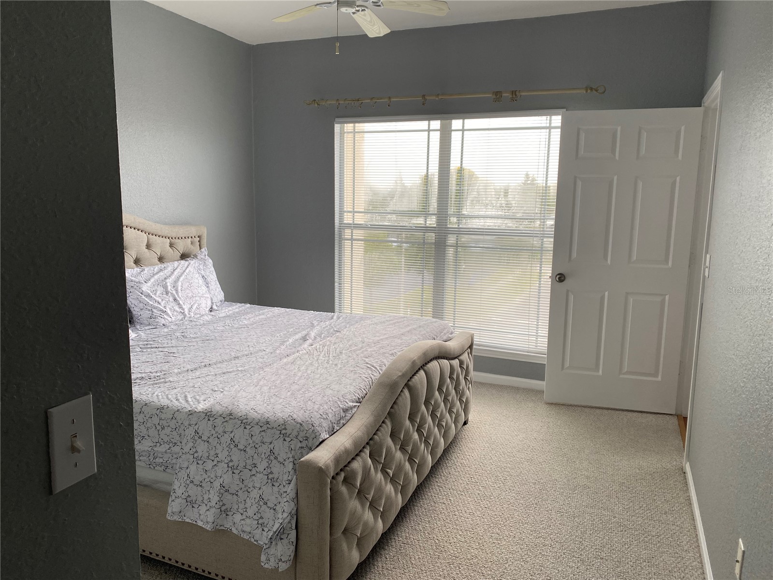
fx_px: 581
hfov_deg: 67.3
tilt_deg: -7.6
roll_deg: -0.7
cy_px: 290
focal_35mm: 26
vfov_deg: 53.1
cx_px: 386
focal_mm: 4.25
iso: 64
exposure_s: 1/120
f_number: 1.8
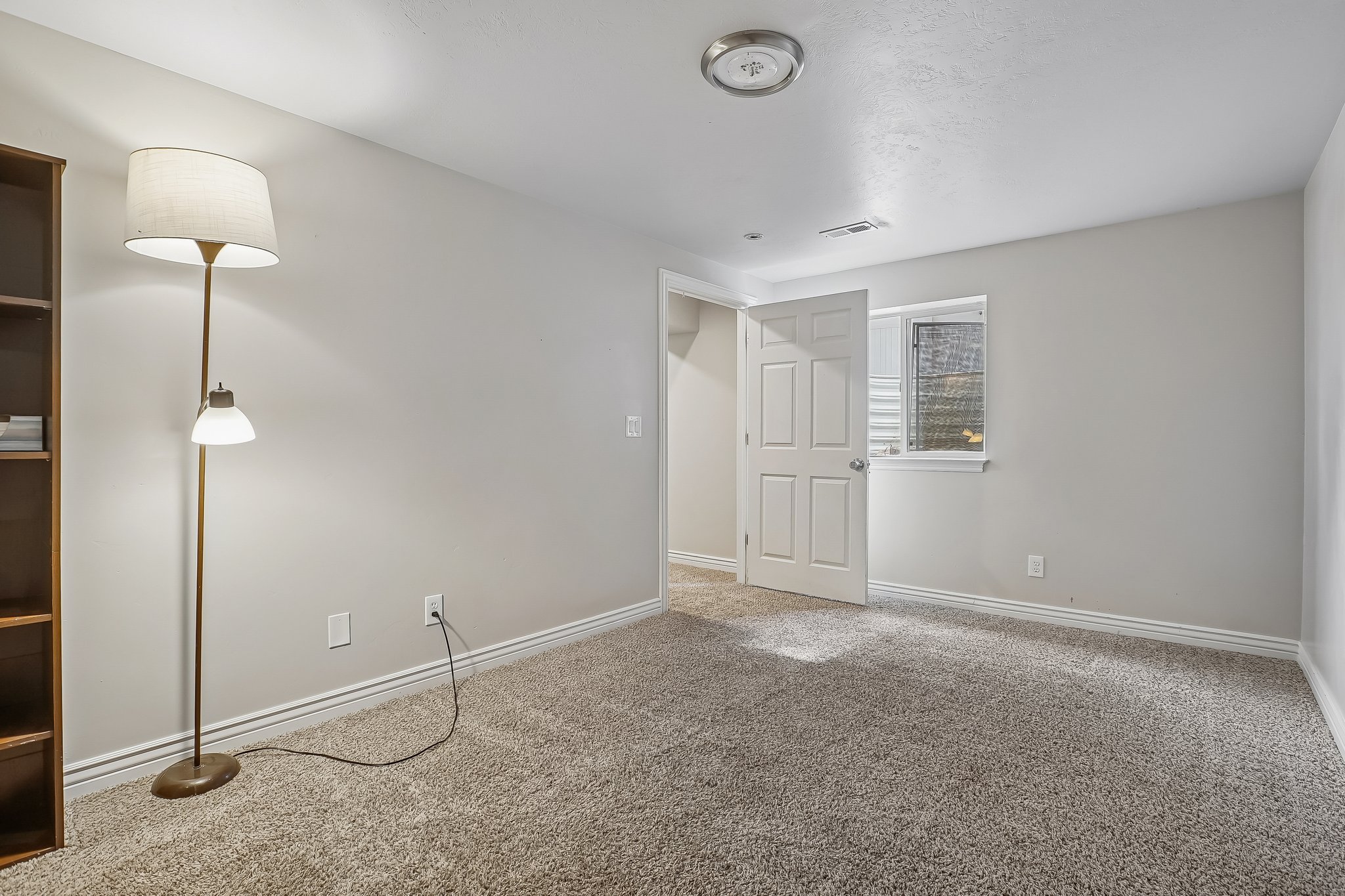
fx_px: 598
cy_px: 448
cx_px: 672
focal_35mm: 16
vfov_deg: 73.7
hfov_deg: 96.7
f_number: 8
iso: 400
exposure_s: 1/6
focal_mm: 16
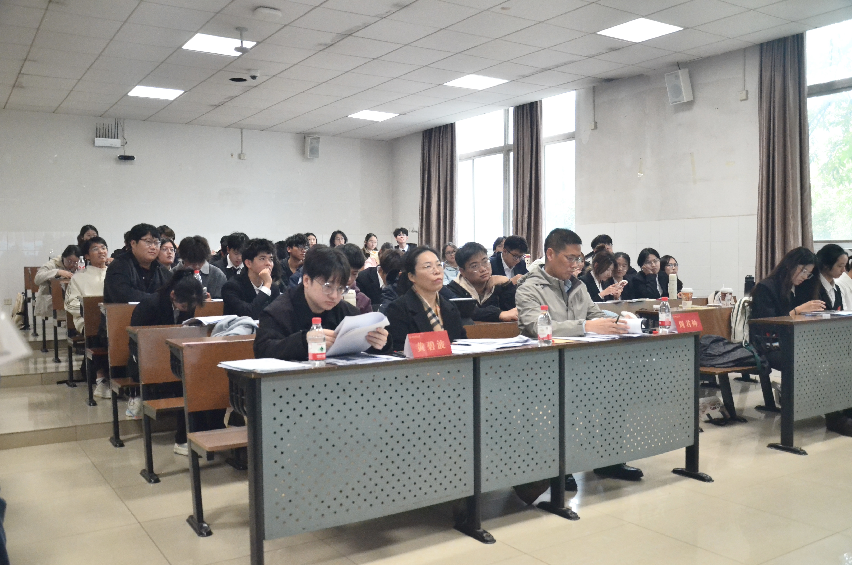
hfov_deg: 59.6
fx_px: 744
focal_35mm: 32
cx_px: 426
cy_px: 282
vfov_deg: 41.5
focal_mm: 21
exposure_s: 1/320
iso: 4000
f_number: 4
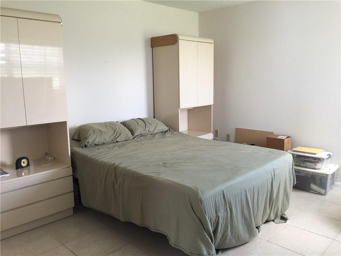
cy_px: 128
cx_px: 170
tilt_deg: -8.3
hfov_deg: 61.7
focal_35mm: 29
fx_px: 286
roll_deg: -0.6
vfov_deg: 48.2
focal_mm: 4.15
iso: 32
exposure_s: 1/15
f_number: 2.2
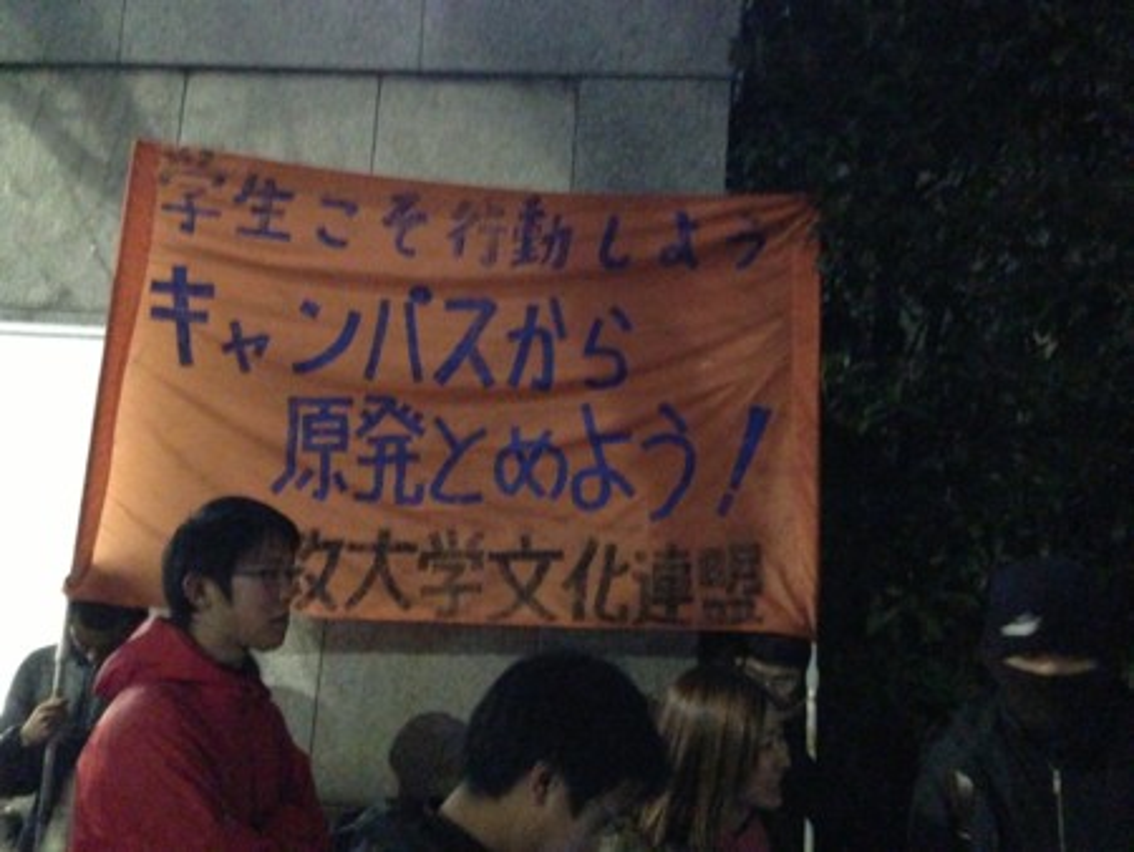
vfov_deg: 43.0
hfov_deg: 55.3
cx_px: 567
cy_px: 426
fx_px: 1082
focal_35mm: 33
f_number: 2.4
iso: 2500
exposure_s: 1/15
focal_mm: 4.13
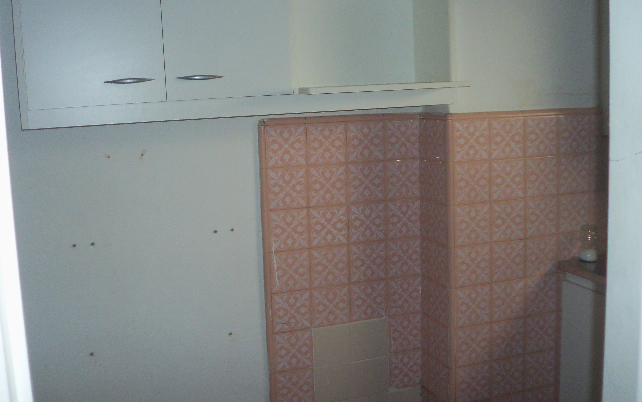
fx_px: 647
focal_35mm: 37
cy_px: 173
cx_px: 318
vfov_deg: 34.4
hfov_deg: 52.7
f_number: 2.9
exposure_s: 1/30
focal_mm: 5.7
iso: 100
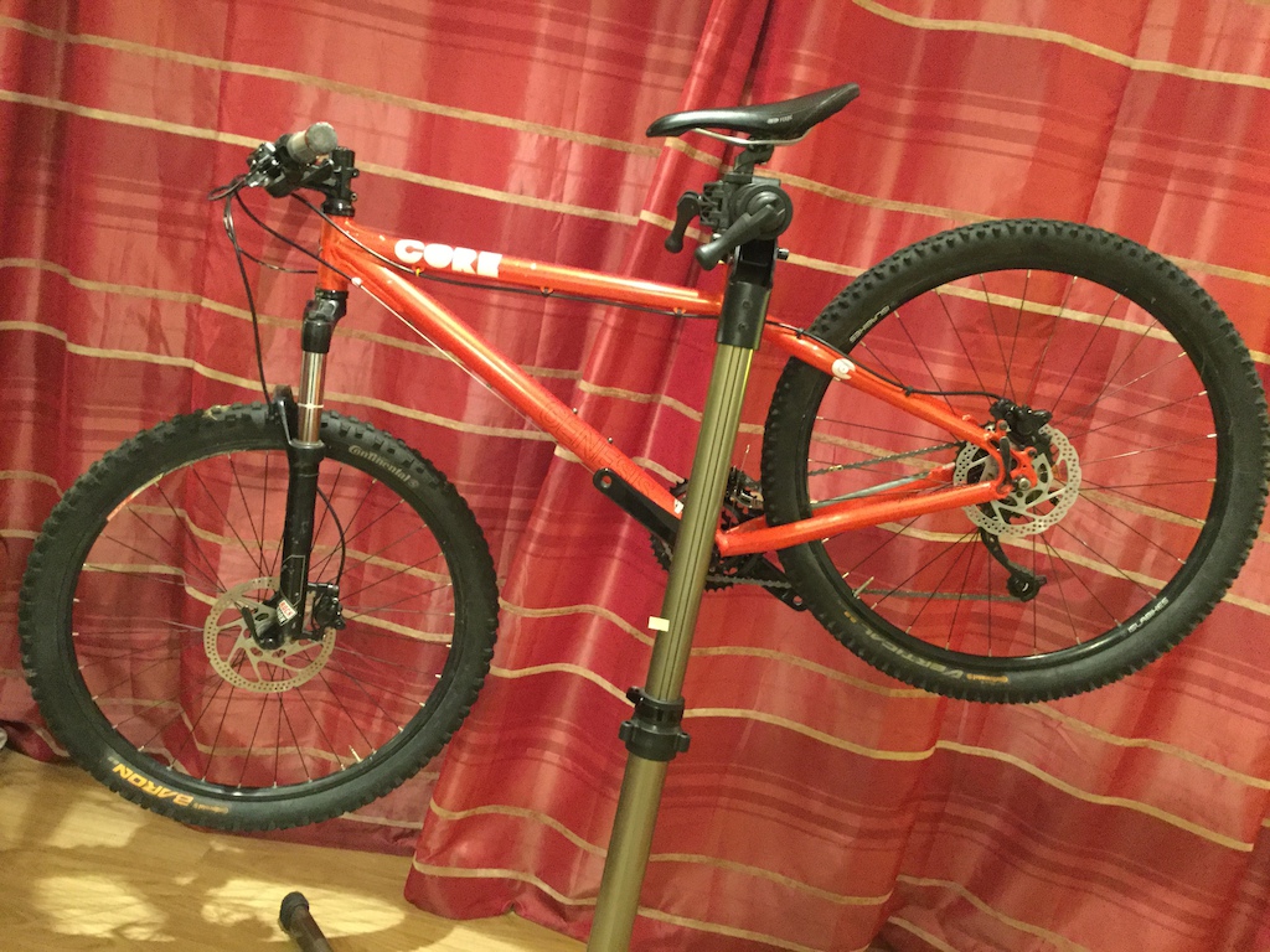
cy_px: 476
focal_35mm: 31
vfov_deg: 45.4
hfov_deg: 58.4
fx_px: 1137
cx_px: 635
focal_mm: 3.3
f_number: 2.4
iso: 640
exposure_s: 1/17
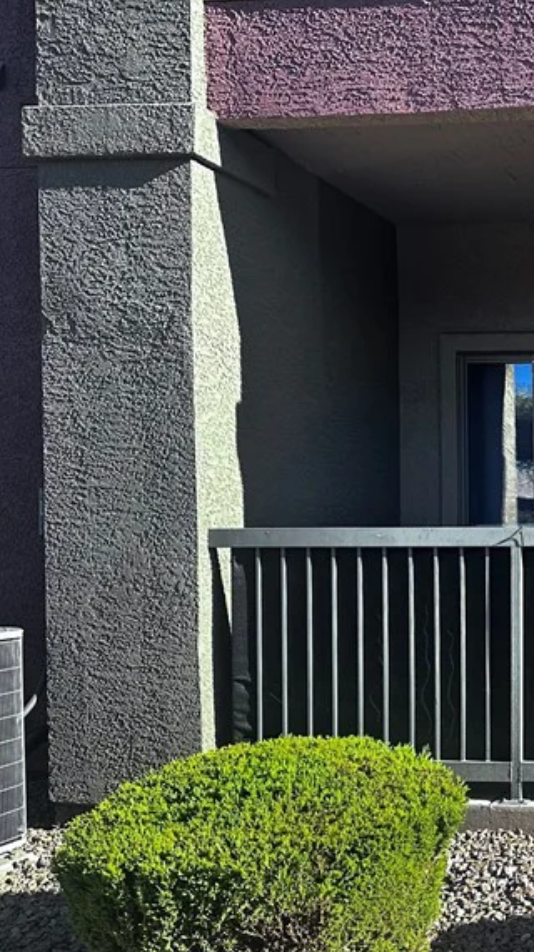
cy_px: 561
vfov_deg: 43.6
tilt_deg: -2.4
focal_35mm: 47
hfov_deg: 22.5
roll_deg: -0.5
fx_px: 1185
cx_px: 708
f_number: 1.78
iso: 80
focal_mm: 6.86
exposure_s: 1/999
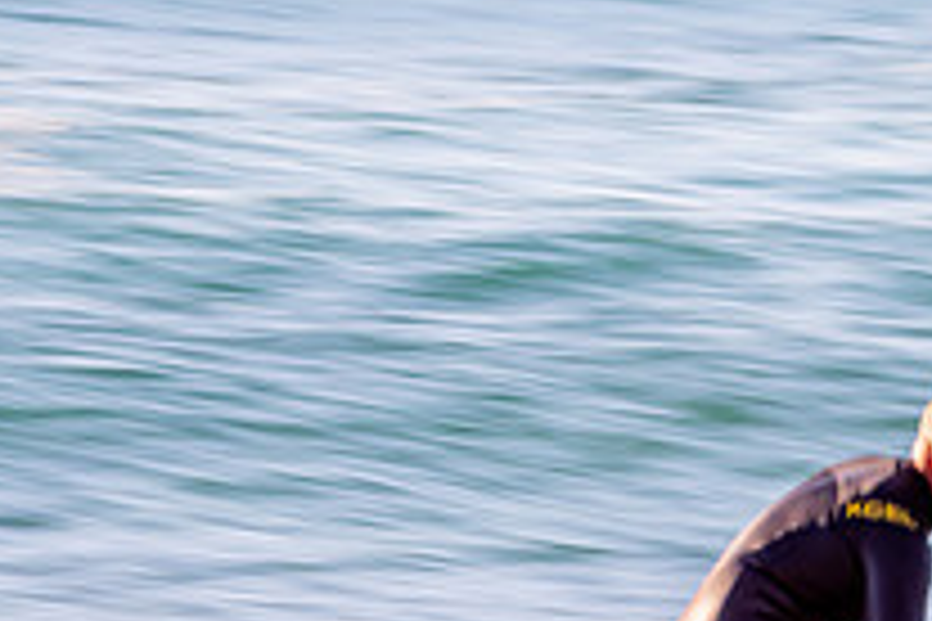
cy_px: 727
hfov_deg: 2.4
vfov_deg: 1.6
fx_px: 22444
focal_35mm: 867
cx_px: 887
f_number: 25
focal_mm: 310
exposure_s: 1/25
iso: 64
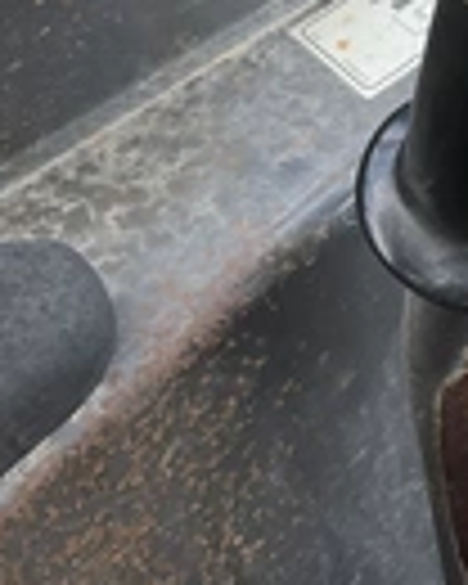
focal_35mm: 87
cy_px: -58
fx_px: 1506
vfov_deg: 20.9
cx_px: 716
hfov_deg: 16.1
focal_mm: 3
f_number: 1.8
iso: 25
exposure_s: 1/229
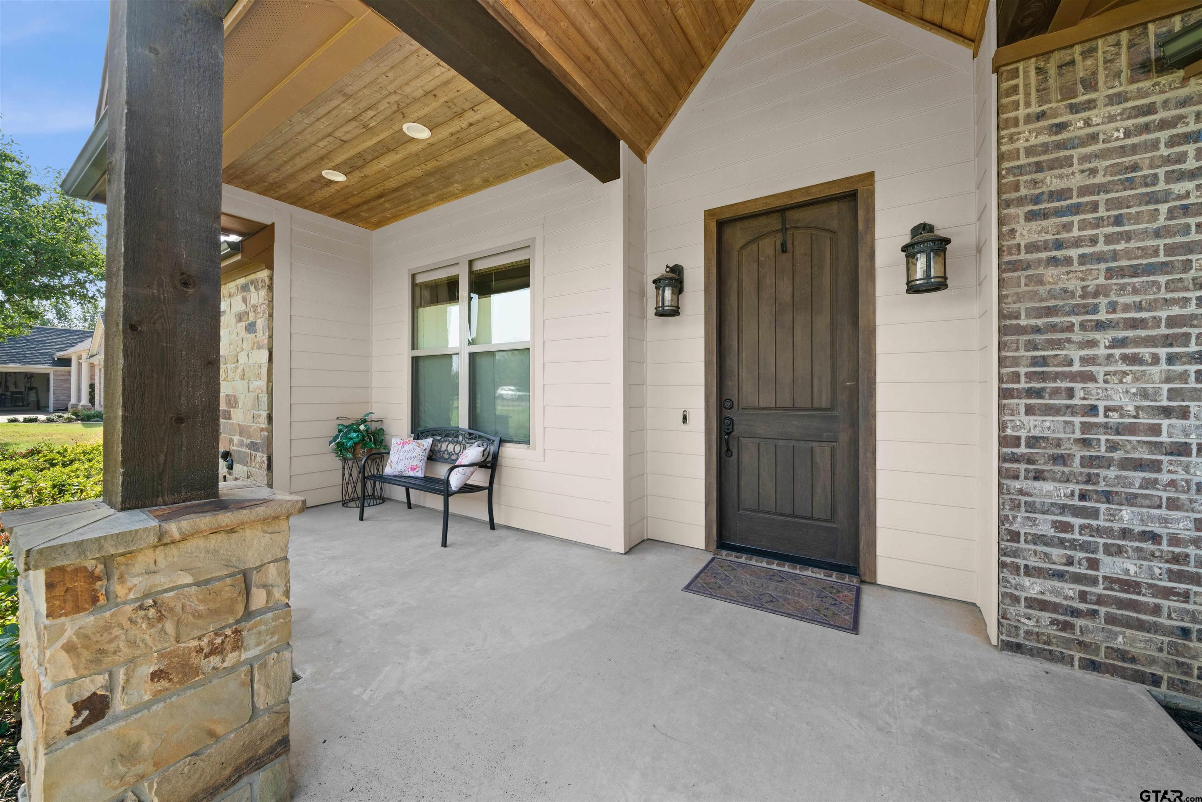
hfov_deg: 112.6
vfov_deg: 90.0
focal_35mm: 12
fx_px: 401
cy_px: 401
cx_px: 601
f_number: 9
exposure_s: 1/25
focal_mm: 12
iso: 400
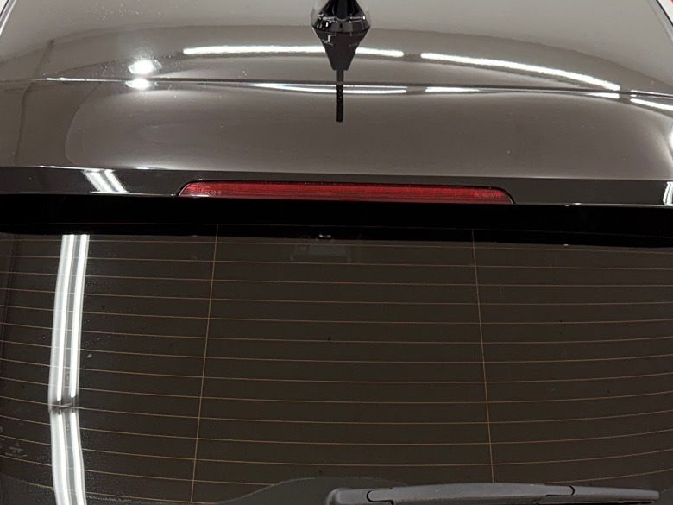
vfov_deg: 23.1
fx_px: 1205
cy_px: 441
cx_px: 325
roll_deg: -2.3
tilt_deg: -30.0
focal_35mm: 62
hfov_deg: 31.2
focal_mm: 6.76
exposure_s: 1/100
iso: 160
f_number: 1.78
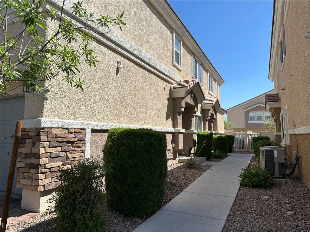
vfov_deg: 56.8
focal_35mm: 24
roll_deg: +0.3
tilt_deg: +5.7
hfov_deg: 71.6
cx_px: 155
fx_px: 215
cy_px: 116
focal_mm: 6.86
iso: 80
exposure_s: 1/4762
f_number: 1.78
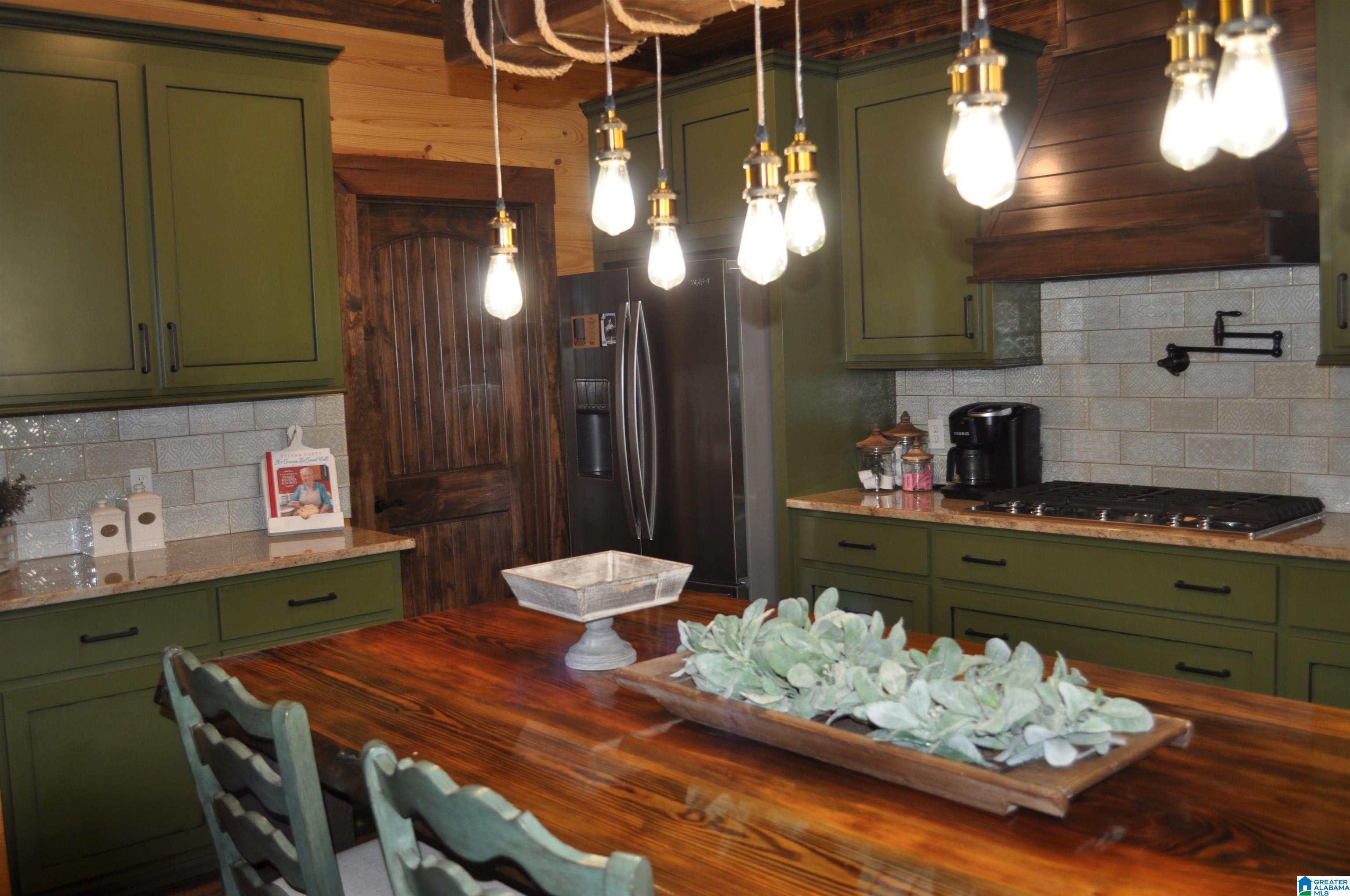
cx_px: 675
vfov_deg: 39.9
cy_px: 448
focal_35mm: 33
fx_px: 1236
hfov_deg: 57.3
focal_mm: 22
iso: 200
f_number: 3.8
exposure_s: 1/40
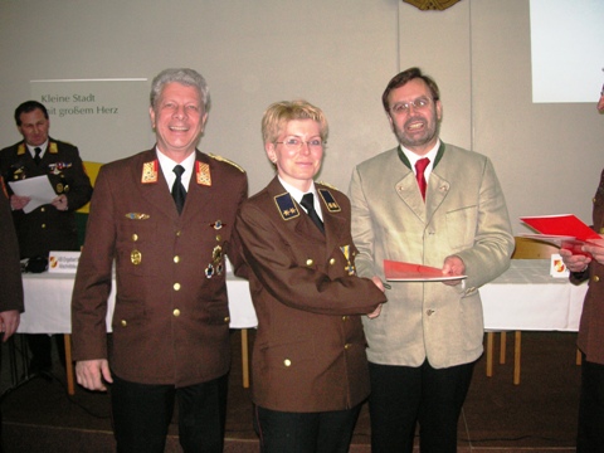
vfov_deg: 38.7
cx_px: 302
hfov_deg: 50.1
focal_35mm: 37
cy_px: 226
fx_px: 646
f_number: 2.8
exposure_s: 1/45
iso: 160
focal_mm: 6.1
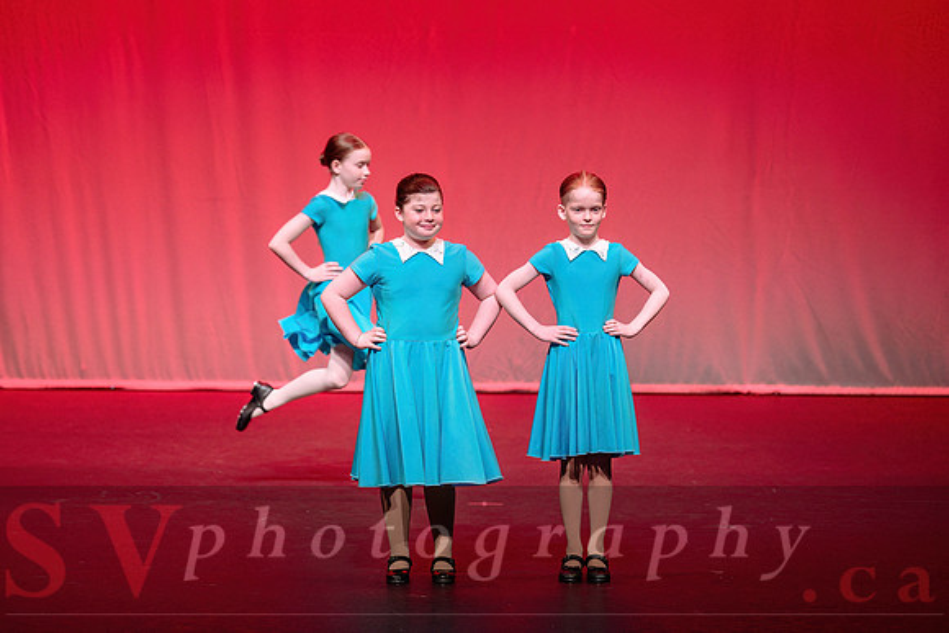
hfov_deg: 11.9
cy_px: 295
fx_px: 4563
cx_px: 364
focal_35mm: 173
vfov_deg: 7.9
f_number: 2.8
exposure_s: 1/500
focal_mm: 140
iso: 1250
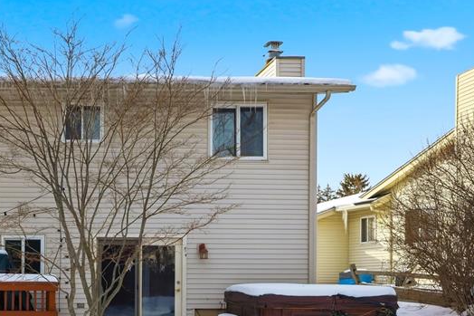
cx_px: 37
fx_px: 540
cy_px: 277
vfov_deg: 31.3
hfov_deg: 42.9
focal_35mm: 41
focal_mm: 21
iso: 400
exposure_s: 1/8000
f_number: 8
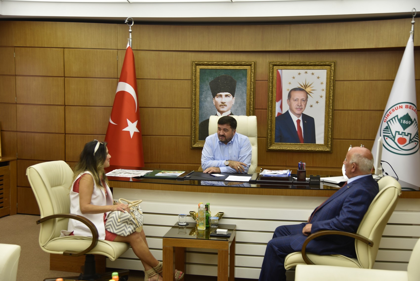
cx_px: 210
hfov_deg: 41.1
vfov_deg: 28.1
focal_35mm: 48
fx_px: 560
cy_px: 140
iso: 250
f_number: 4
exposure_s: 1/30
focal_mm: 48
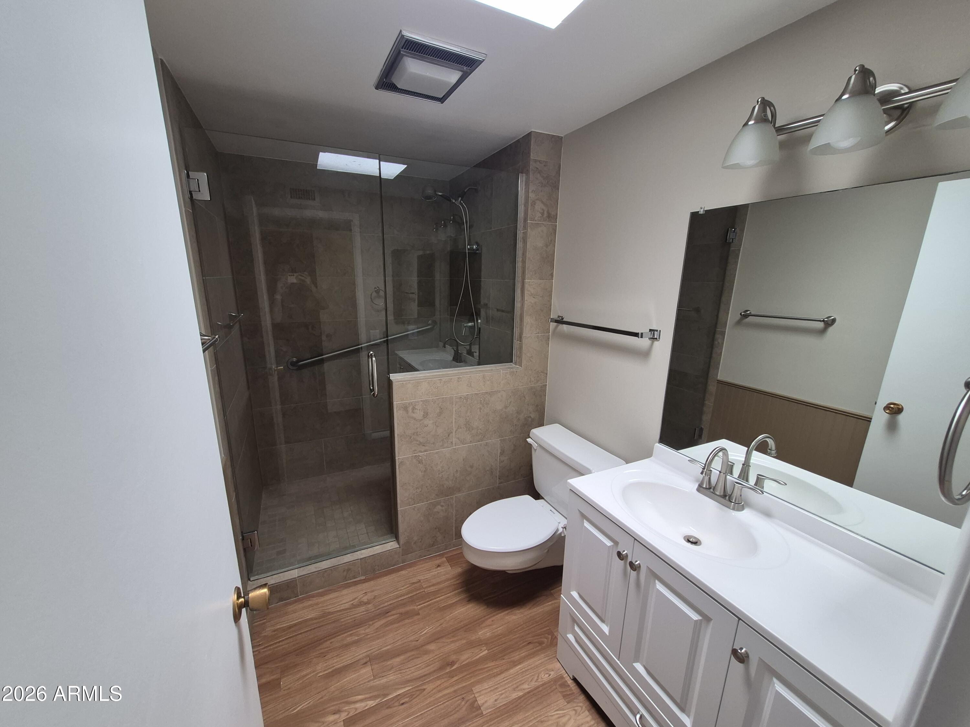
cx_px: 485
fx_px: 364
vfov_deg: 89.9
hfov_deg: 106.2
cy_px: 364
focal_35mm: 13
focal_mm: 1.74
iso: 100
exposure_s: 1/60
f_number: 2.2
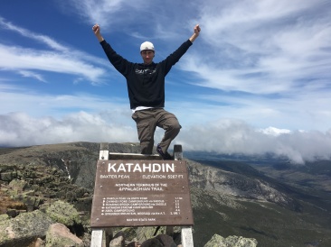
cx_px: 166
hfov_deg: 61.7
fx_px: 277
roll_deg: -1.9
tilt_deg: +0.9
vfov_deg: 48.2
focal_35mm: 29
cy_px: 124
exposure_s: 1/2849
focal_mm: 4.15
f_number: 2.2
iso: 25
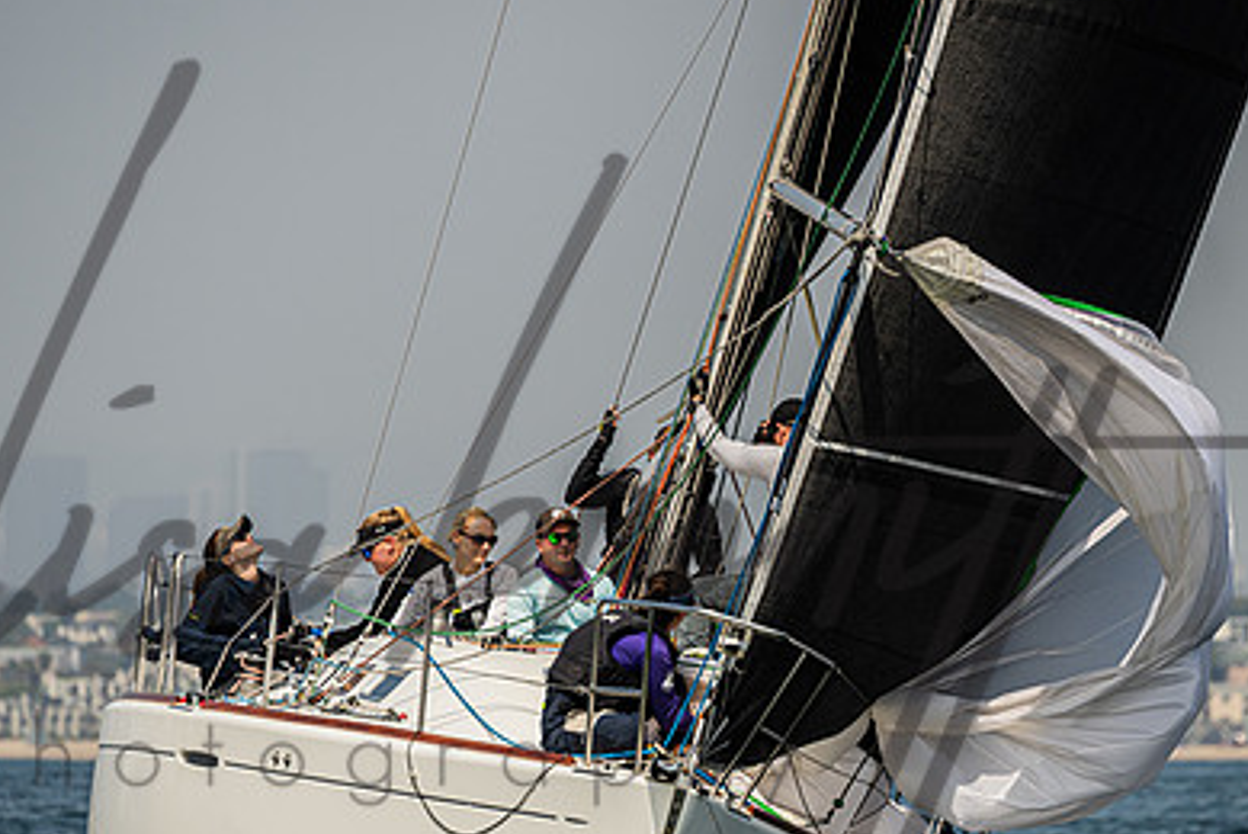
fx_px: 14258
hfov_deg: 5.0
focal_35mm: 411
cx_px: 604
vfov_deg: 3.4
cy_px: 514
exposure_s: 1/4000
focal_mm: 250
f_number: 5
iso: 280
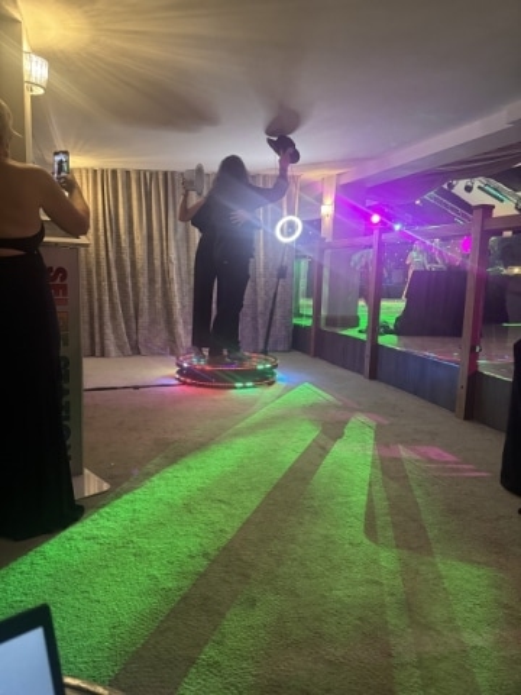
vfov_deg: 71.6
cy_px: 348
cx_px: 260
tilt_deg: -8.7
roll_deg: -1.7
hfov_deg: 56.8
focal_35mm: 24
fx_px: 482
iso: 800
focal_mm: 6.76
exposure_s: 1/53
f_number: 1.78
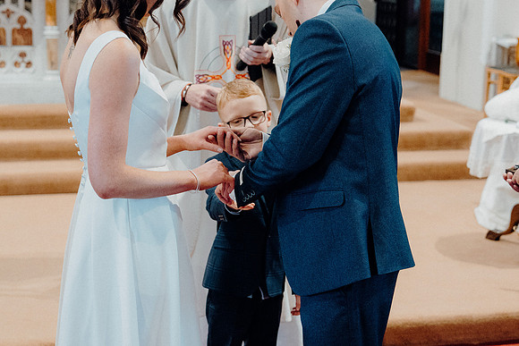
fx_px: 1009
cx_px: 260
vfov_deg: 19.5
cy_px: 173
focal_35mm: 70
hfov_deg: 28.8
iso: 5000
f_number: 3.5
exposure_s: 1/160
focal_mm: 47
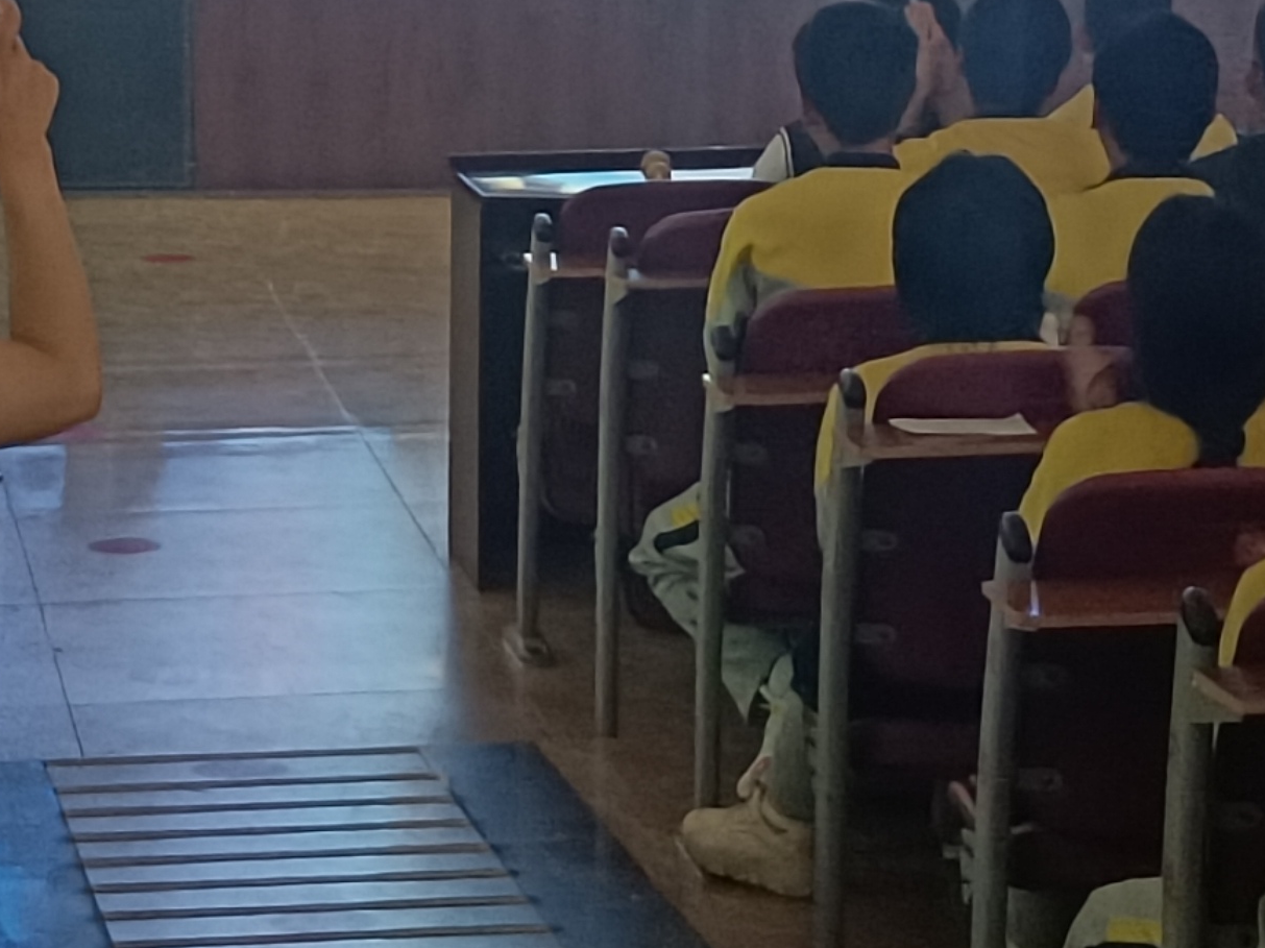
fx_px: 5553
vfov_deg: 9.4
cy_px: -657
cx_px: 786
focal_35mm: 152
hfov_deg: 13.0
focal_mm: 4.71
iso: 523
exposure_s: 1/50
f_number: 1.79
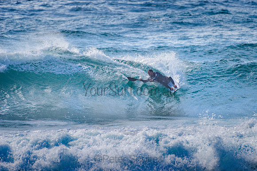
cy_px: 78
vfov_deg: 2.2
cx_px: 157
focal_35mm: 613
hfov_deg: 3.4
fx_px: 4378
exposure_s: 1/2000
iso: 160
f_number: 5.6
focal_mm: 500
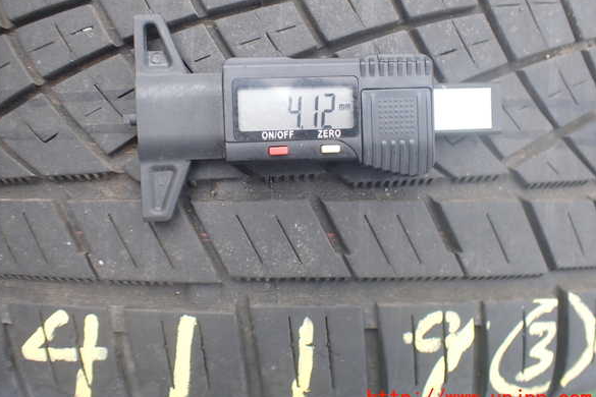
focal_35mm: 32
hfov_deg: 58.7
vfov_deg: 41.1
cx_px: 291
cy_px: 183
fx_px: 530
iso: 100
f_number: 2.3
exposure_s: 1/125
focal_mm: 5.4
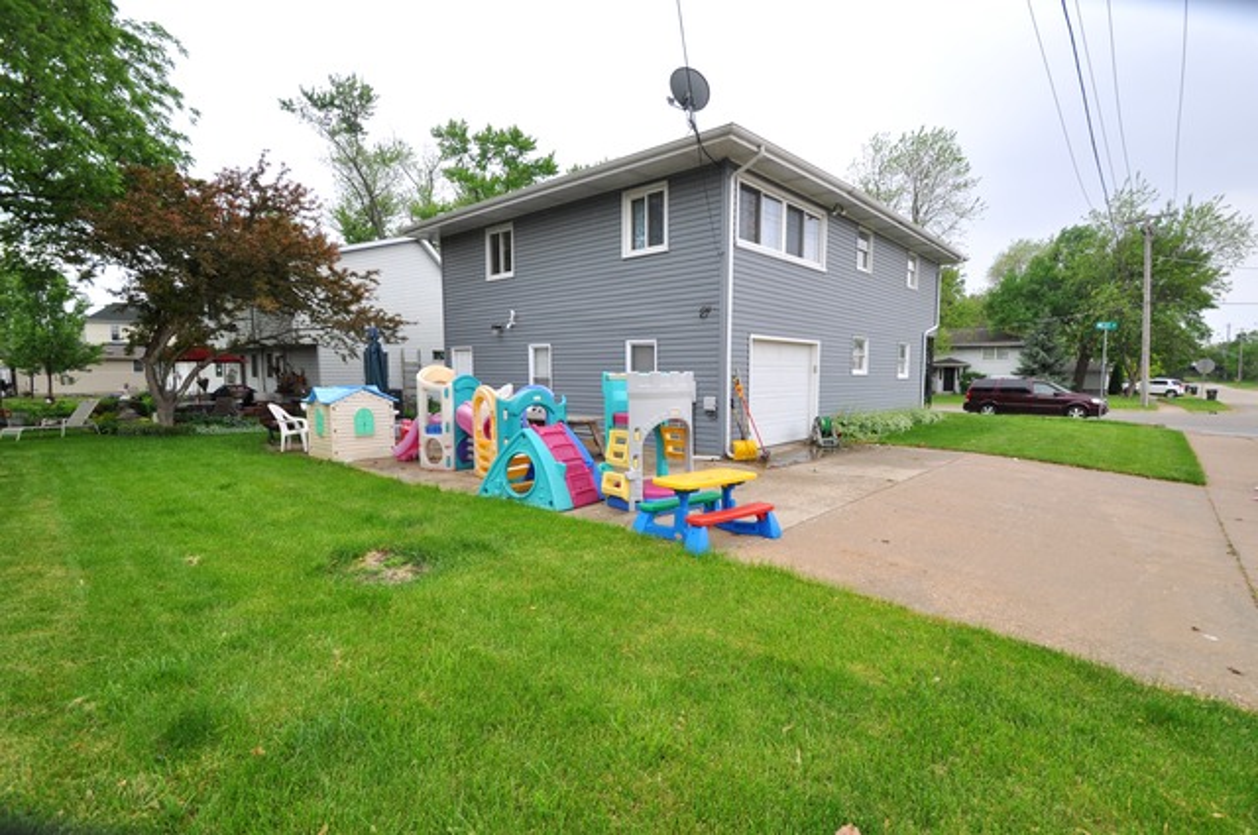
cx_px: 629
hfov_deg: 100.5
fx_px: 523
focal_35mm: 15
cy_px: 418
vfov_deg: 77.2
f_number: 6.3
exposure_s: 1/160
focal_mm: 10
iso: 200
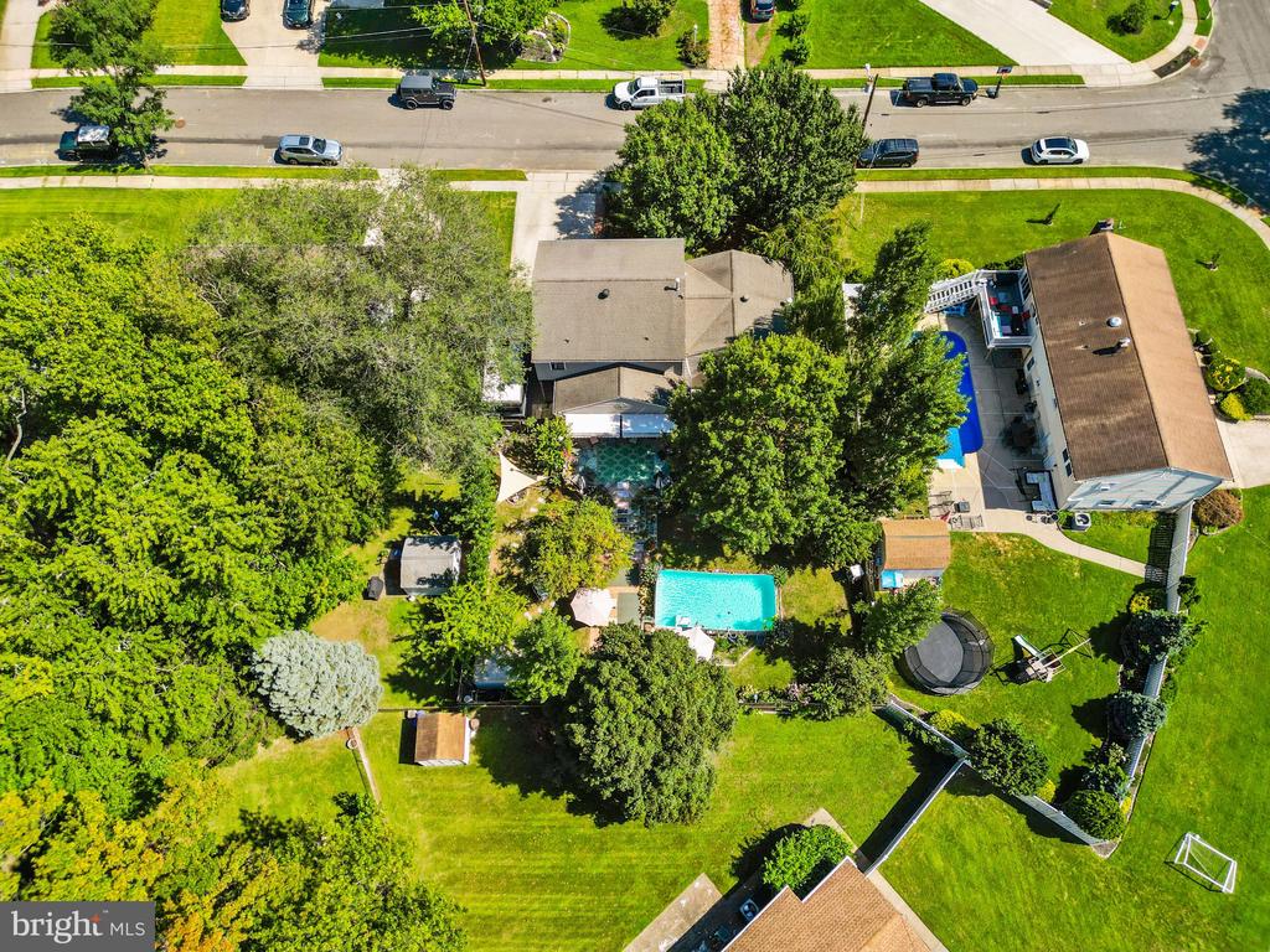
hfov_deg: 71.6
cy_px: 476
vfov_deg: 56.8
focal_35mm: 24
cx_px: 635
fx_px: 881
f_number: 1.7
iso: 110
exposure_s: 1/2500
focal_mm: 6.72
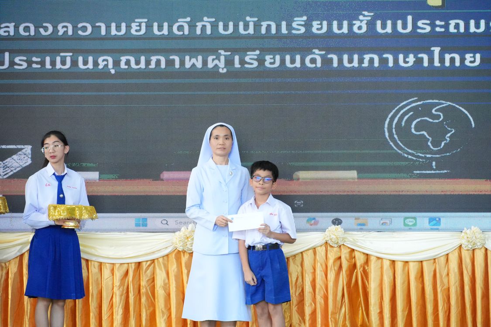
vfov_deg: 8.4
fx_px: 2230
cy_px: 164
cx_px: 246
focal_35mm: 164
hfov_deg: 12.6
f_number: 5.6
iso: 6400
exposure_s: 1/500
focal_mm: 109
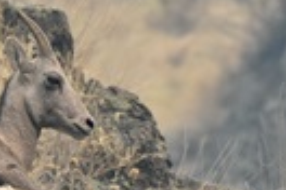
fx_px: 21266
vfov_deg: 0.5
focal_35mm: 2677
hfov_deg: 0.8
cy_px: 87
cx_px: -275
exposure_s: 1/800
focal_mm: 420
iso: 800
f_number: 7.1
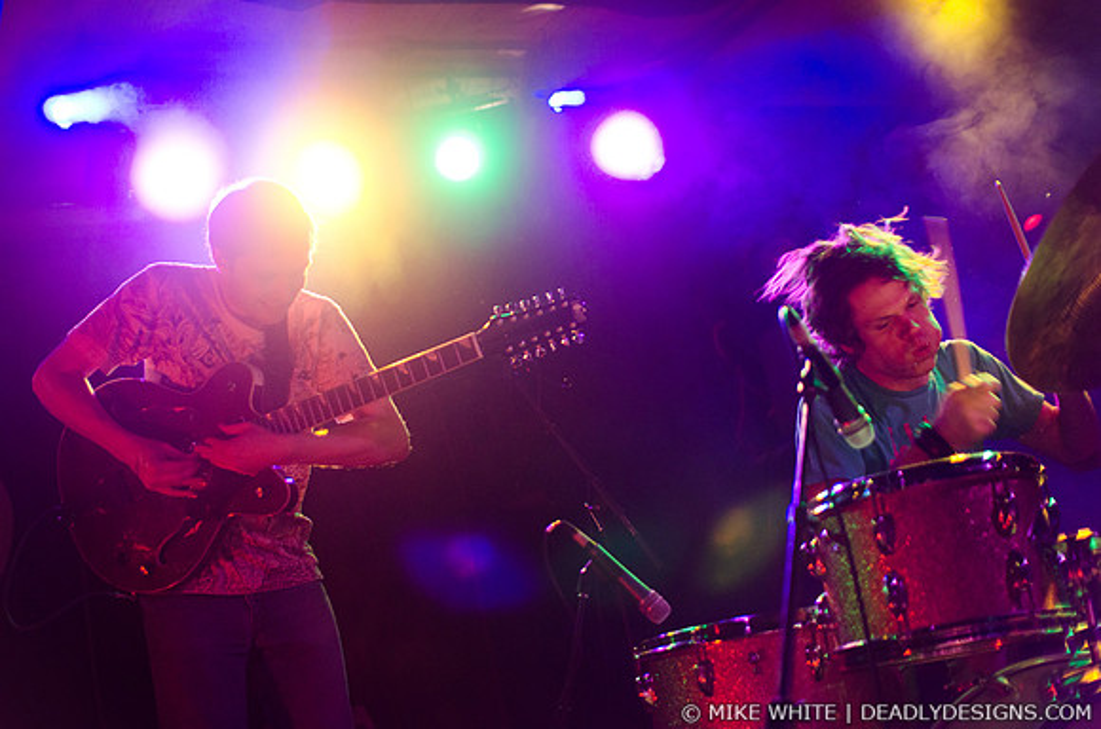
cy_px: 364
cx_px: 550
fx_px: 1373
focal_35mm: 45
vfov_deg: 29.7
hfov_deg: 43.7
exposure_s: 1/200
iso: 1250
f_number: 1.8
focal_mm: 30
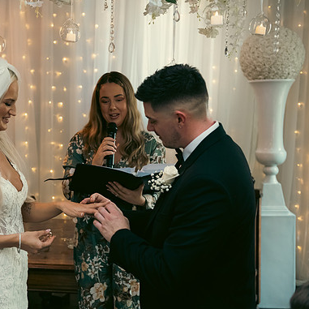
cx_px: 88
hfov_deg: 29.7
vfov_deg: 30.0
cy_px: 155
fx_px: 576
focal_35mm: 57
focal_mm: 44
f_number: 3.5
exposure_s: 1/160
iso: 1250
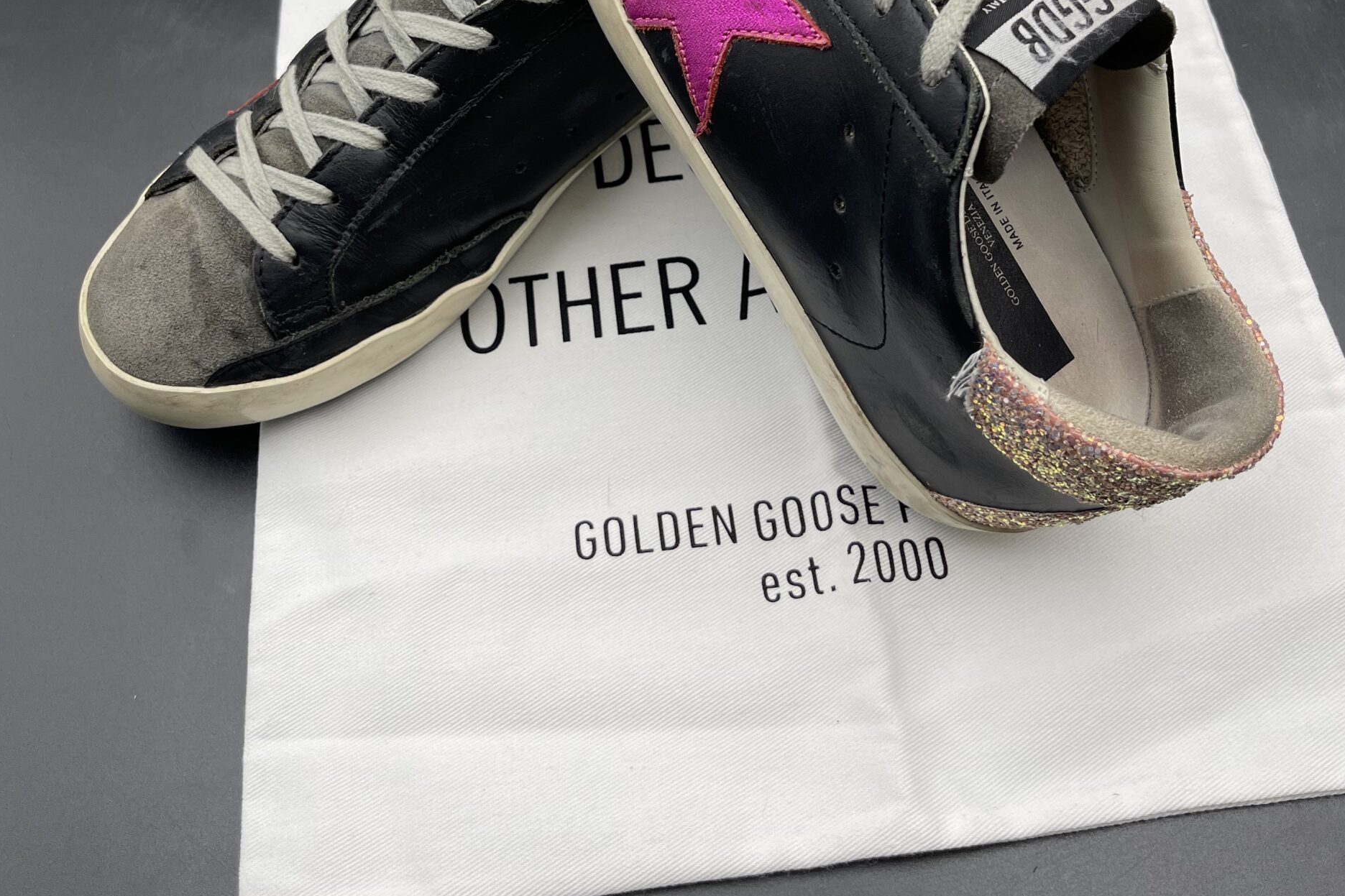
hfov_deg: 51.9
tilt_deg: -60.4
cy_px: 160
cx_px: 660
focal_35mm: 37
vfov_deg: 34.6
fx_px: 1382
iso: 32
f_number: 1.6
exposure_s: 1/587
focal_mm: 5.1
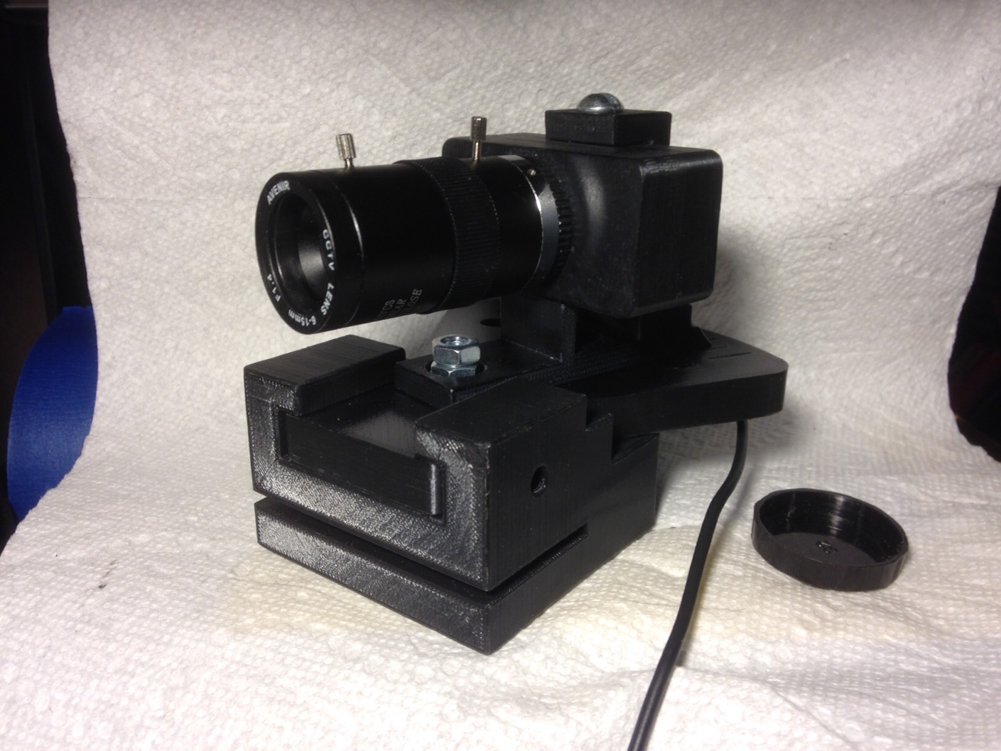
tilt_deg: -15.8
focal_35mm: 33
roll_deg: -0.7
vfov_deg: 42.9
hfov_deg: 55.4
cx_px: 500
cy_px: 376
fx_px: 954
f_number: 2.4
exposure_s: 1/20
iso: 50
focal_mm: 4.12
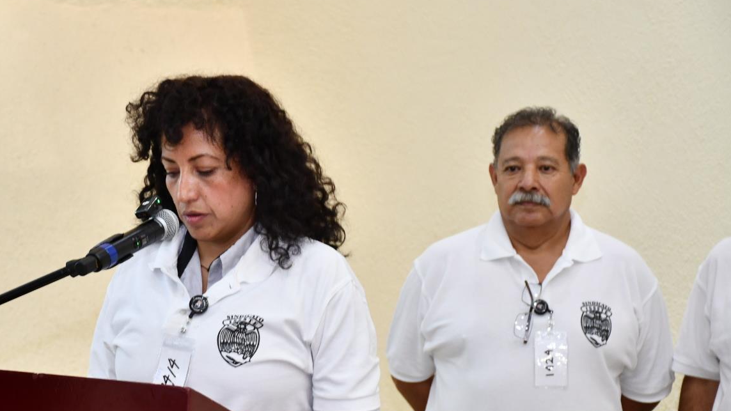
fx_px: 2849
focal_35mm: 147
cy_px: 284
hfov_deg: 14.6
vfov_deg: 8.2
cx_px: 219
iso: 1100
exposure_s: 1/60
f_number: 5
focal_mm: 66
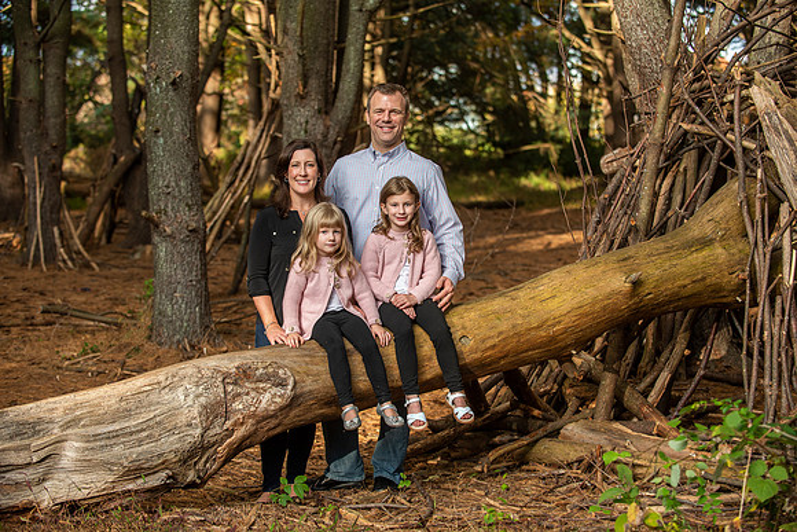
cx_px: 398
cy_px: 266
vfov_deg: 18.2
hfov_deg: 27.0
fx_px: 1661
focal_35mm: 75
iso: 250
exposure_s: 1/250
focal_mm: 75
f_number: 3.5
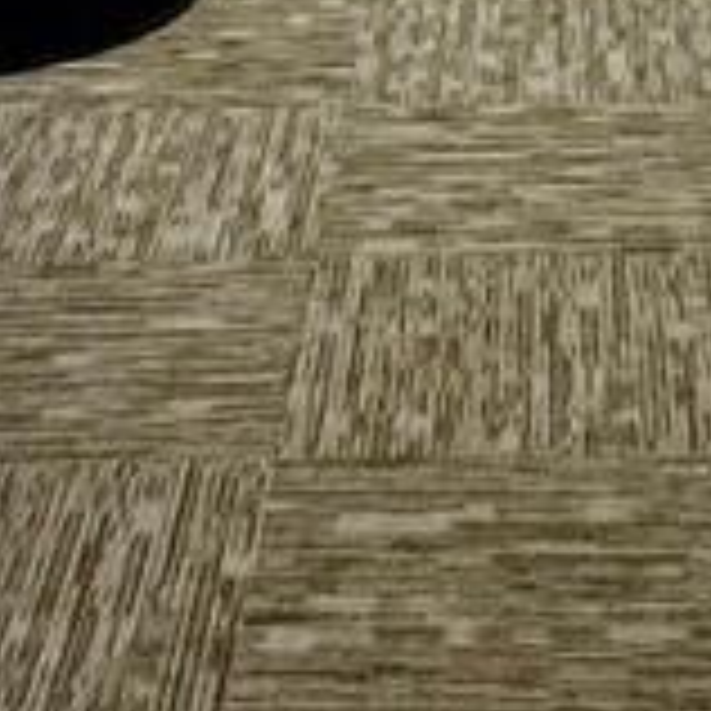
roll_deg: +0.1
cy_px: -657
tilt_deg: -4.9
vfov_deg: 11.1
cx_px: 558
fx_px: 3370
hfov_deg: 12.0
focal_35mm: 145
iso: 250
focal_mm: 6.76
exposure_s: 1/120
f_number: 1.78
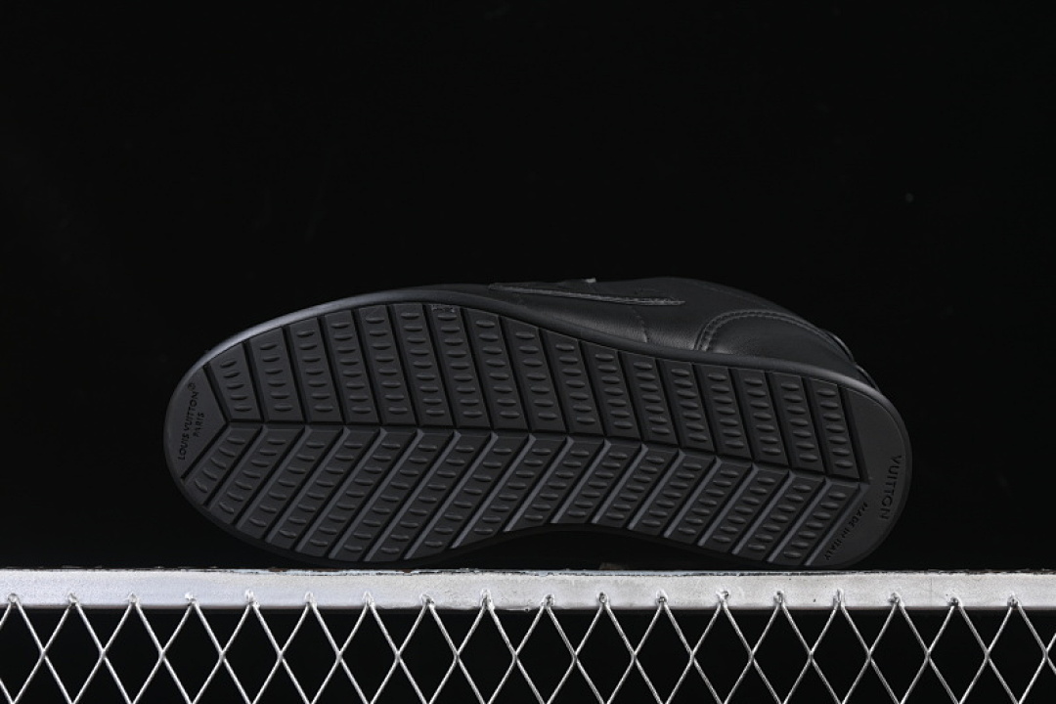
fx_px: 2200
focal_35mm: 75
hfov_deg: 27.0
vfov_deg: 18.2
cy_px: 352
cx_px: 528
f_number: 6.3
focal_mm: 50
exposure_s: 1/50
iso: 160
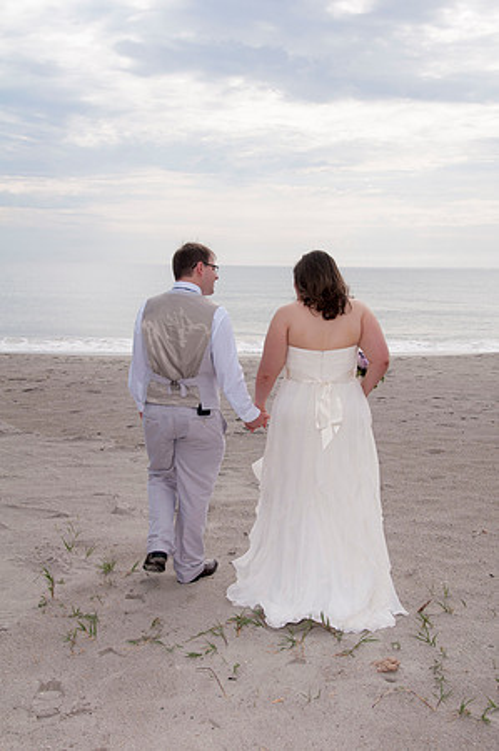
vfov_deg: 41.2
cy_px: 376
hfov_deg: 28.0
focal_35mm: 48
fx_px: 1000
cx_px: 250
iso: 100
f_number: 10
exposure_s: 1/250
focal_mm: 32
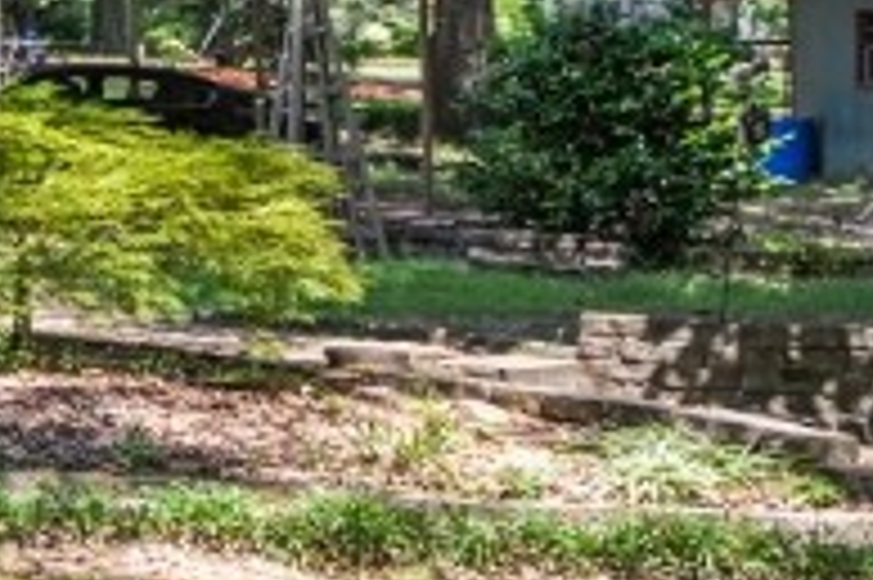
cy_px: -180
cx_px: -1634
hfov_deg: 12.1
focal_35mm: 89
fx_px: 2156
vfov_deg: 14.7
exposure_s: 1/125
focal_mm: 15
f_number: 6.3
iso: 125
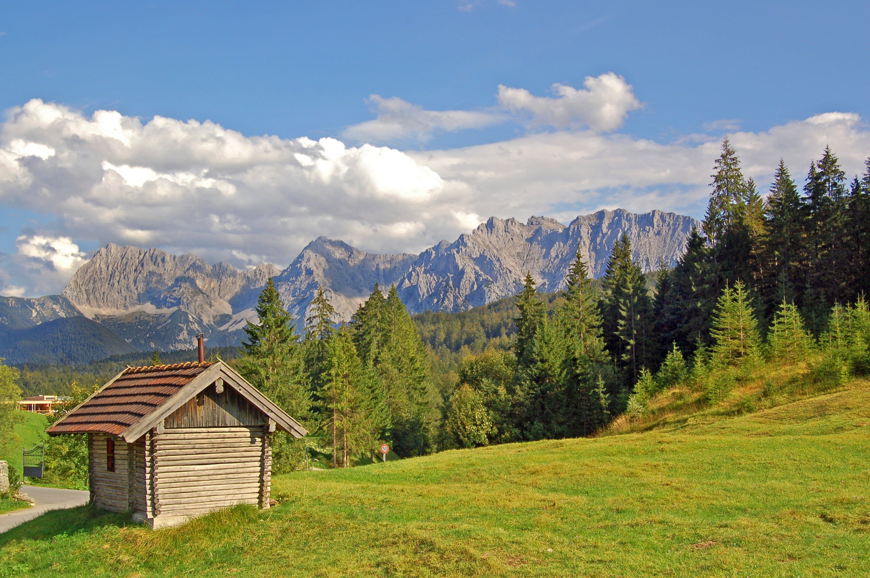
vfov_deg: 28.0
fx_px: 1159
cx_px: 435
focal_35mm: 48
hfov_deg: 41.1
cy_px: 289
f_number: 10
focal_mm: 32
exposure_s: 1/250
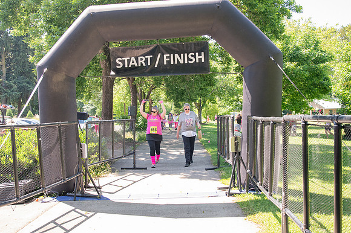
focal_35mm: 36
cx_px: 176
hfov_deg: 53.2
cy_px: 116
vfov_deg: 36.8
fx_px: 351
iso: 500
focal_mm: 24
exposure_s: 1/400
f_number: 4
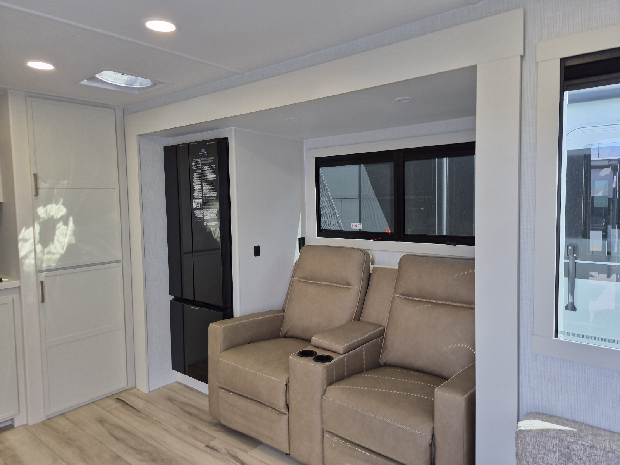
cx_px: 310
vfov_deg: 58.9
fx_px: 412
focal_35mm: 23
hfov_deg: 73.9
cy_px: 232
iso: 25
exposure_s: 1/50
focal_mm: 5.4
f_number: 1.8
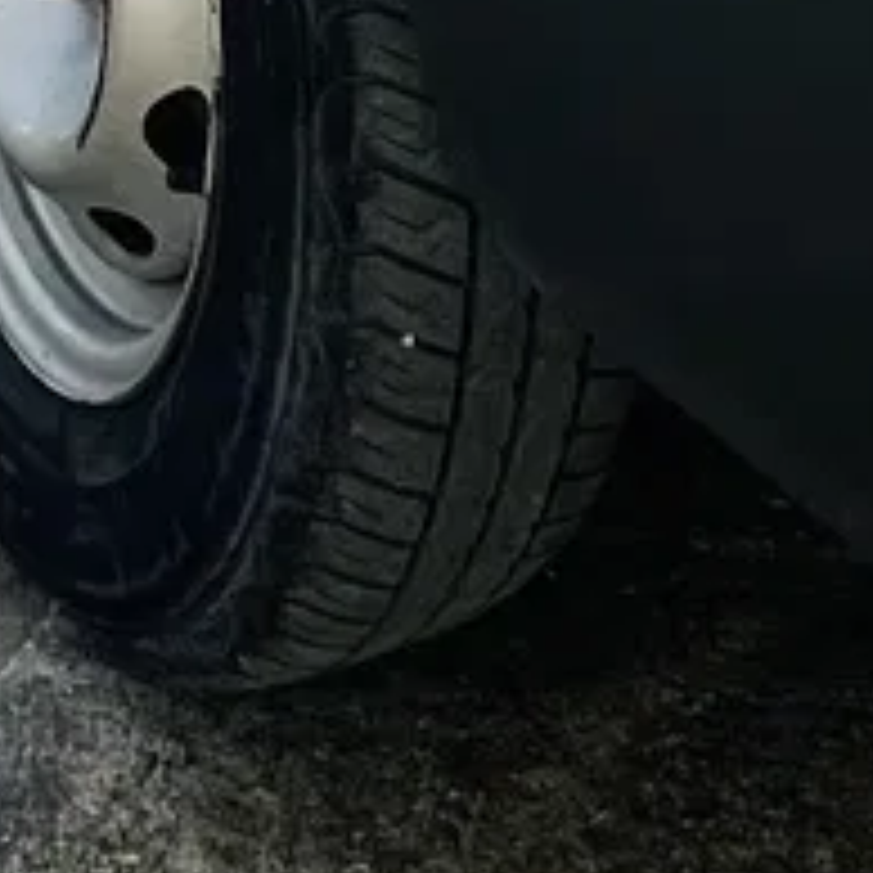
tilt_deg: +1.7
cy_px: -1843
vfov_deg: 10.7
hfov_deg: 17.1
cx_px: 220
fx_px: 2882
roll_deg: +0.4
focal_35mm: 101
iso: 32
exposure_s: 1/1248
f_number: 1.8
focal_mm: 1.57
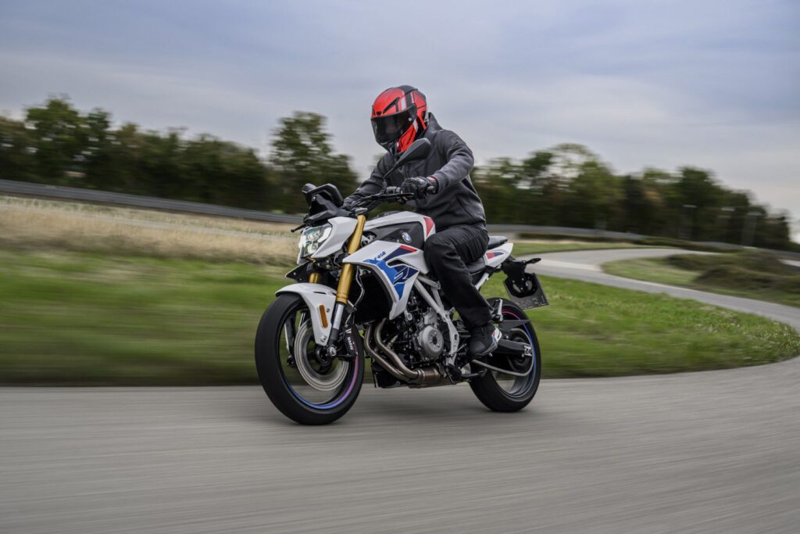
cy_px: 267
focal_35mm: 44
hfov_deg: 44.5
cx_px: 400
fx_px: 978
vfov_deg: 30.5
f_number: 5.6
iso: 50
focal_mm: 44
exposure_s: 1/25
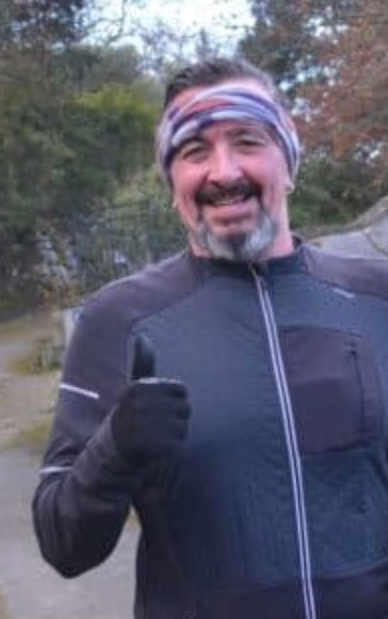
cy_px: 339
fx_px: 1792
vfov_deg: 19.6
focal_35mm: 106
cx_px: 212
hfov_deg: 12.4
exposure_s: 1/500
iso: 640
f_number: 4
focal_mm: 28
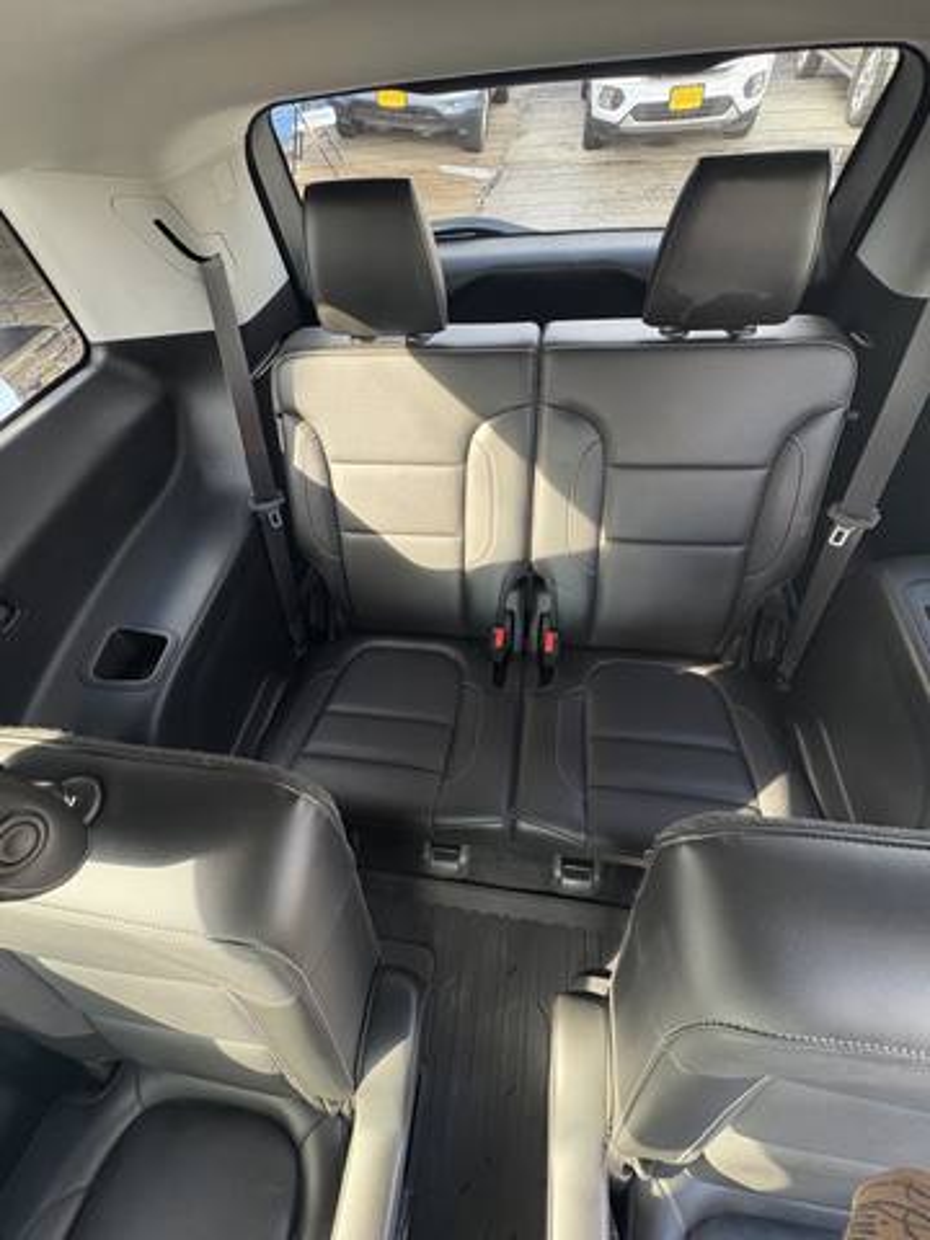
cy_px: 620
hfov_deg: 85.7
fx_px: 502
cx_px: 465
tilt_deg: -54.3
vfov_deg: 102.1
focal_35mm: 14
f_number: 2.2
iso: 250
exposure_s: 1/60
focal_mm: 2.22
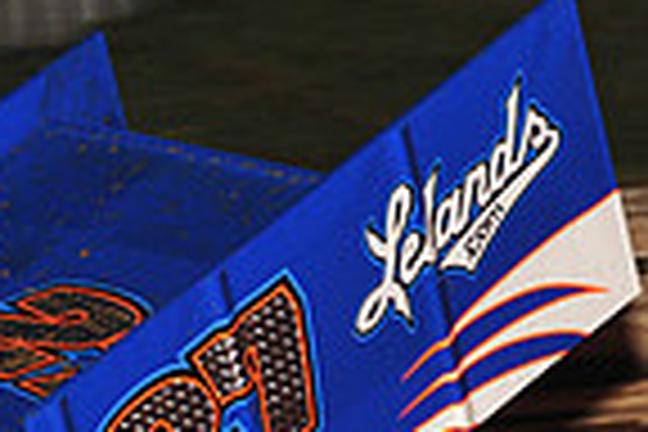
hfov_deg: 4.3
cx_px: 54
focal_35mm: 484
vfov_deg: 2.8
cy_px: 518
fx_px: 8711
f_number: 7.1
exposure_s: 1/320
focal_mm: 120
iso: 1000
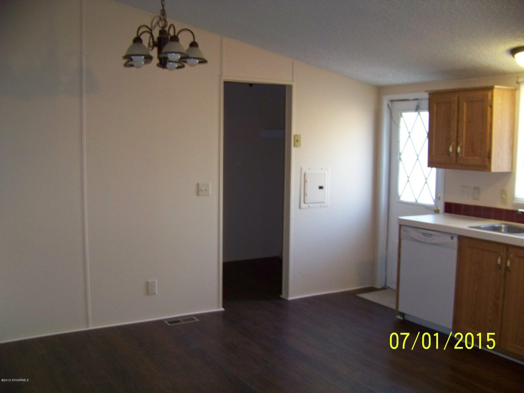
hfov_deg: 51.4
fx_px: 545
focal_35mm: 36
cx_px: 262
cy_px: 196
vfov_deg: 39.7
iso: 200
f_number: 2.8
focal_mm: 5.85
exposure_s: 1/30
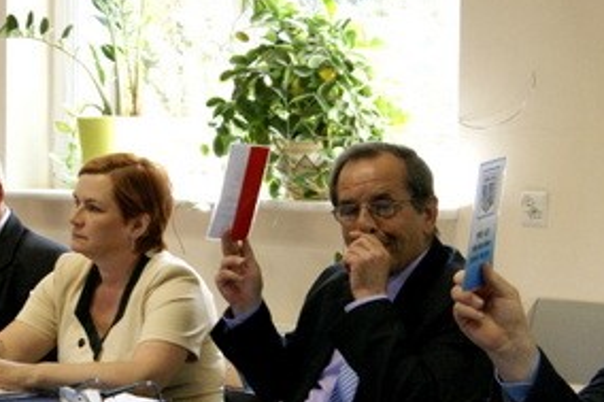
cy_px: 335
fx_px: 1844
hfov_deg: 18.5
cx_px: 168
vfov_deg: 12.4
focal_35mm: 110
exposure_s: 1/60
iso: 400
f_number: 5.6
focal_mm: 26
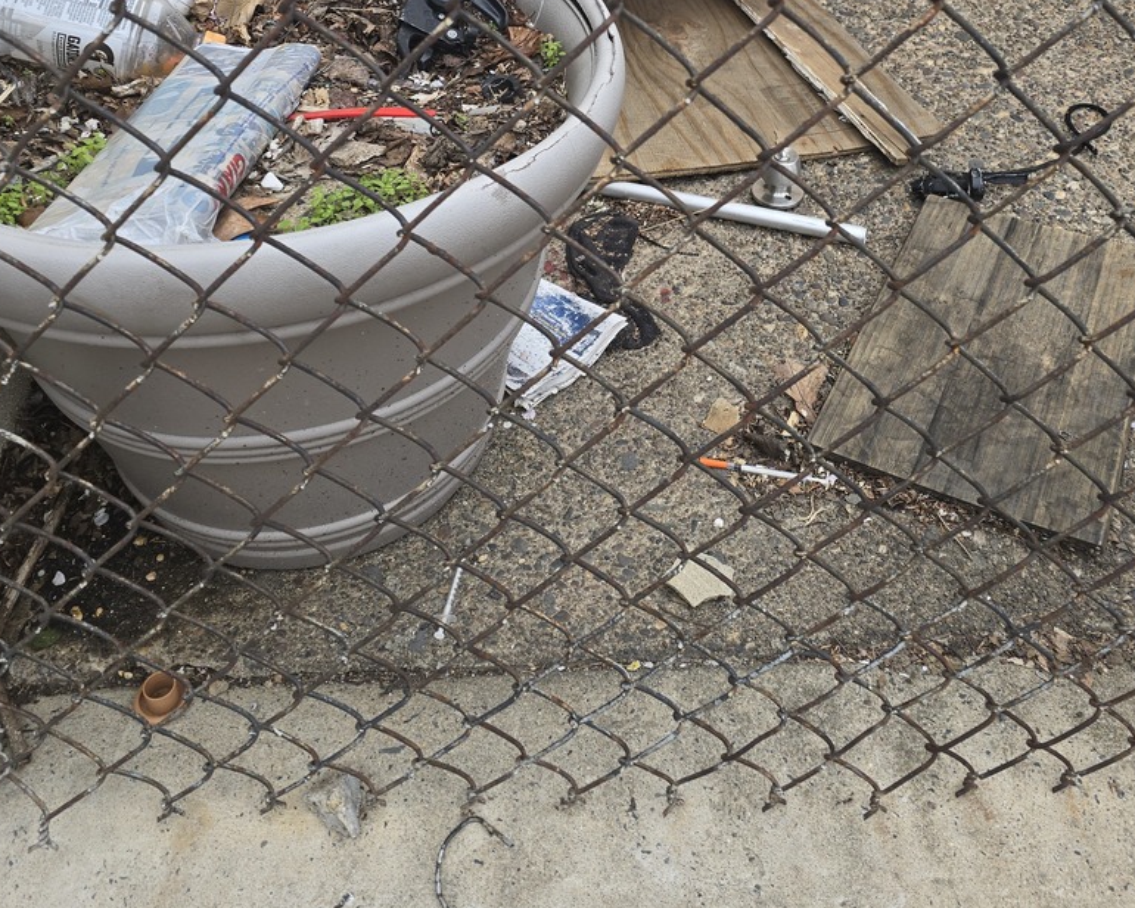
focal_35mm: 35
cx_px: 641
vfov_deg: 40.1
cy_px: 152
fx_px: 1176
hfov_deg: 51.4
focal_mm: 6.3
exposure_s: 1/180
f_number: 1.7
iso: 25
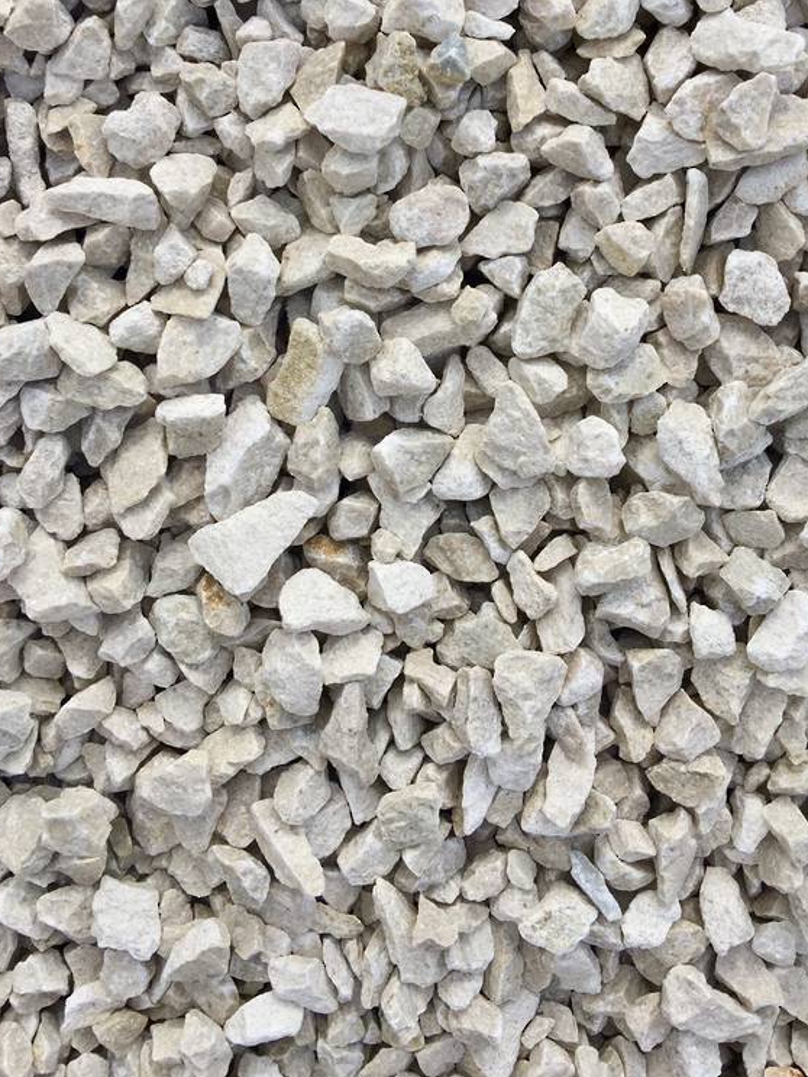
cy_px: 398
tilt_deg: -64.3
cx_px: 429
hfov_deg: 36.8
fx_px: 1214
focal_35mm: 39
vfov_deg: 47.4
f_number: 2.2
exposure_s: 1/2198
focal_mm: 4.15
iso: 32
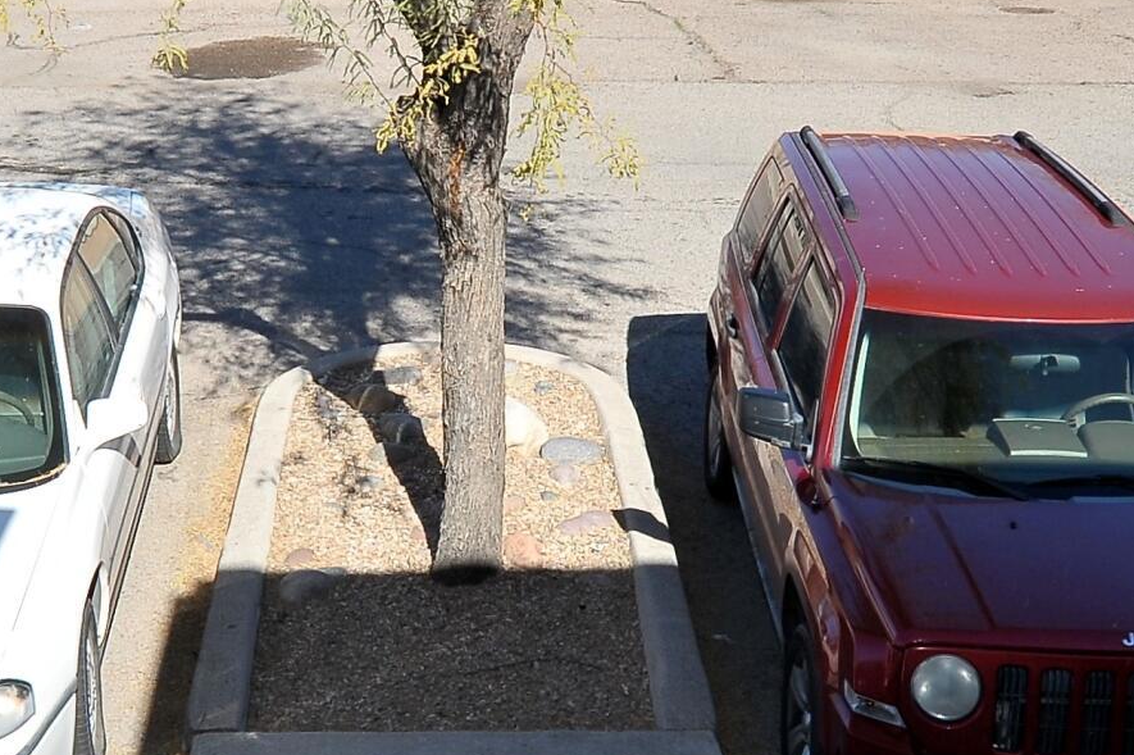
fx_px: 1920
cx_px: 440
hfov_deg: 32.8
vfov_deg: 22.2
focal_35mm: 61
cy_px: 473
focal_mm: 18
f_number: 11
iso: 320
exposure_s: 1/320
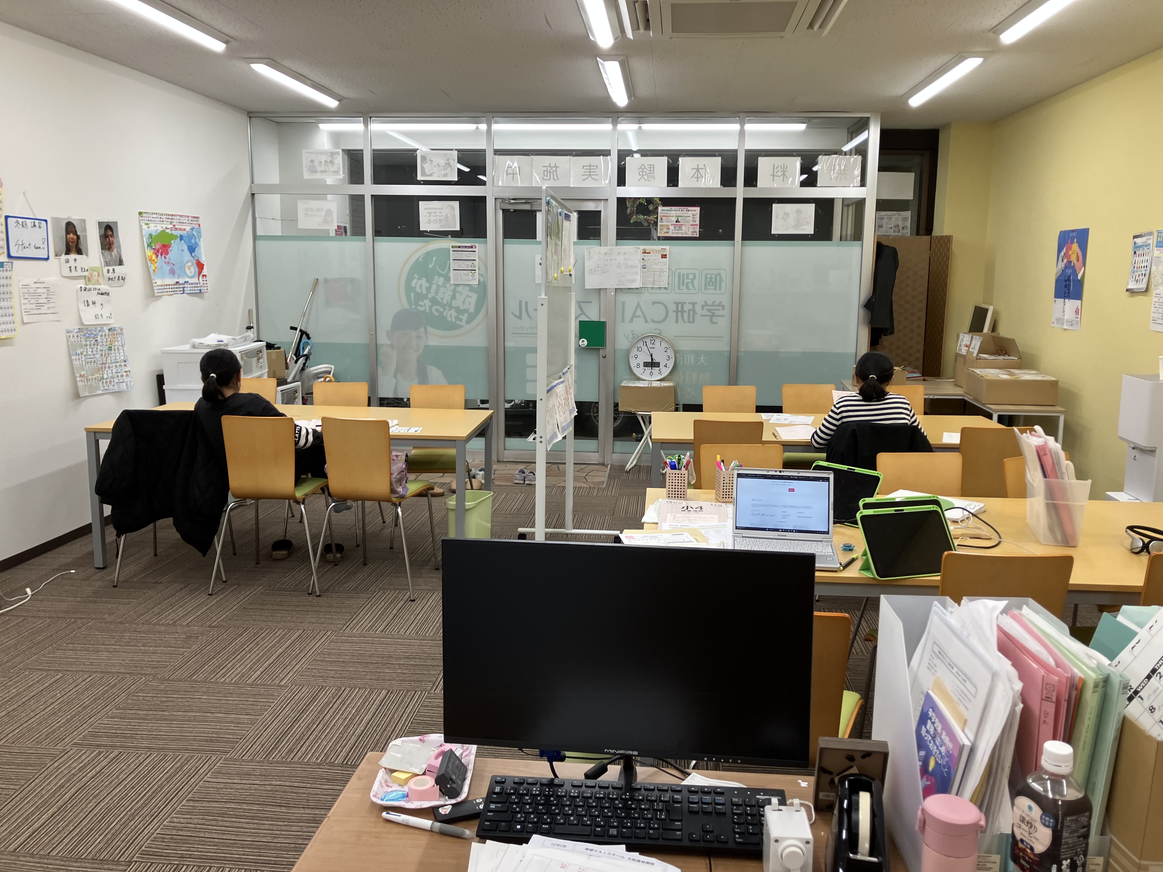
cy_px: 436
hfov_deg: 63.4
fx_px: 941
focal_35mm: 28
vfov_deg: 49.7
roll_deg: +0.2
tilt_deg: -7.0
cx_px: 582
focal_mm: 3.99
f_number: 1.8
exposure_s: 1/100
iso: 50
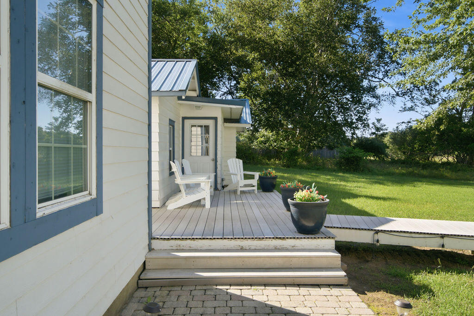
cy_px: 158
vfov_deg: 47.9
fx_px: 356
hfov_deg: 67.4
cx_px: 237
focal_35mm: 27
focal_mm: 27
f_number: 11
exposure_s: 1/400
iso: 800
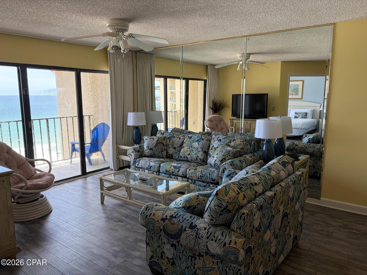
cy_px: 138
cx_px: 184
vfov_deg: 53.1
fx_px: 276
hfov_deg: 67.3
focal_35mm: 26
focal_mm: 5.96
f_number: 1.6
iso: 50
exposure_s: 1/205
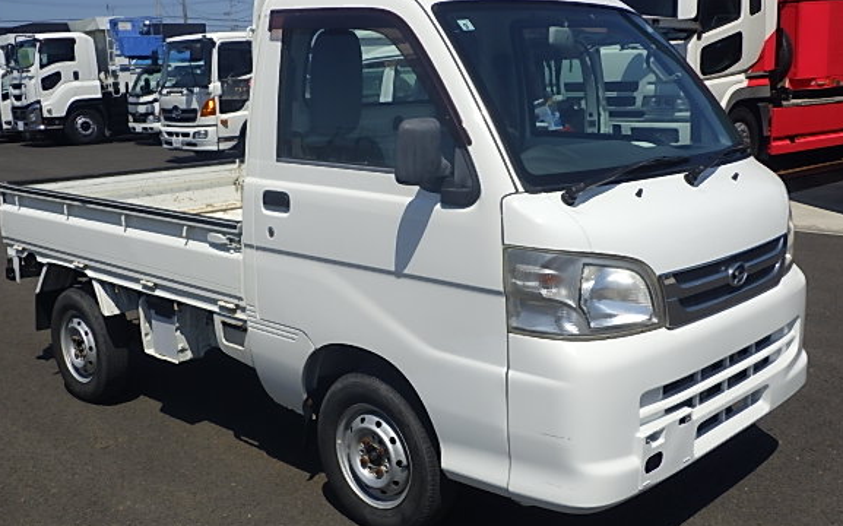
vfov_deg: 32.0
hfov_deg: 49.2
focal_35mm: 40
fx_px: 919
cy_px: 262
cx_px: 383
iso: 125
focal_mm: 6.1
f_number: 4.6
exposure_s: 1/1500
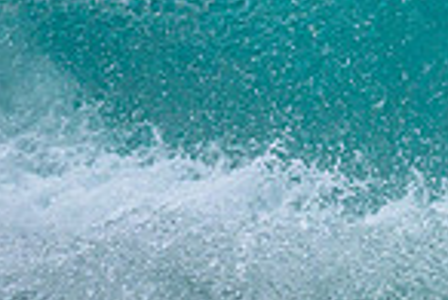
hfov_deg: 0.5
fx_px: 54356
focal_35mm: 4359
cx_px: 1069
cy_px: 112
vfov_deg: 0.3
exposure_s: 1/2000
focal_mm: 800
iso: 500
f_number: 6.3
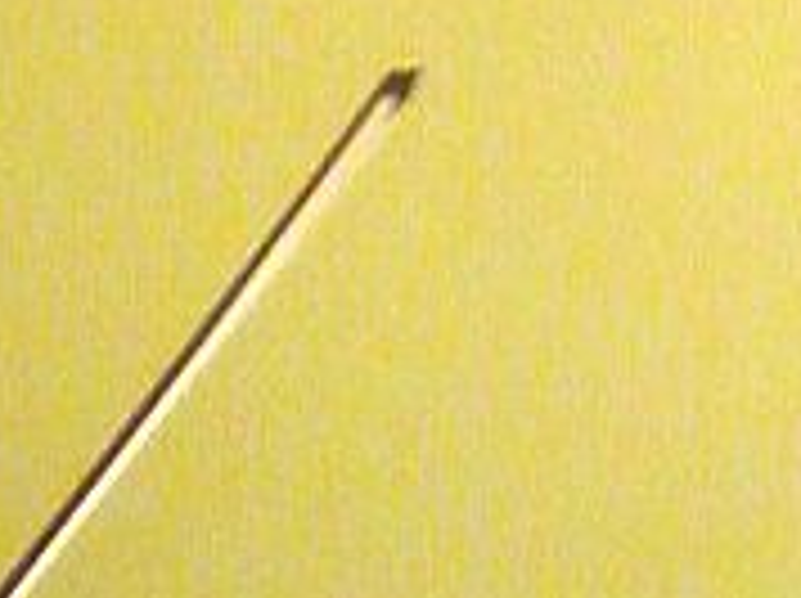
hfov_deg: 3.1
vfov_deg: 2.3
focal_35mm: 635
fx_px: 14674
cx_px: 464
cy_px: 971
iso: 800
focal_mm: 24.1
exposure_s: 1/20
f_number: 4.8
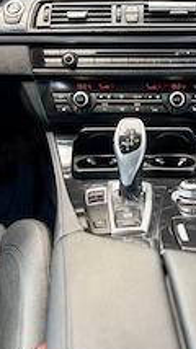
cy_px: 178
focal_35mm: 53
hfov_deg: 22.2
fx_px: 491
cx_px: 162
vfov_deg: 39.2
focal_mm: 5.96
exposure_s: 1/126
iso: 100
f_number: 1.6
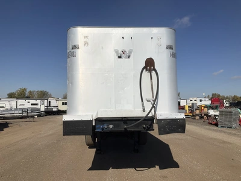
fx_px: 202
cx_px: 120
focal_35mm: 29
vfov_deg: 48.2
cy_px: 90
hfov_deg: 61.7
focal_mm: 3
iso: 25
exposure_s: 1/7407
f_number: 1.8
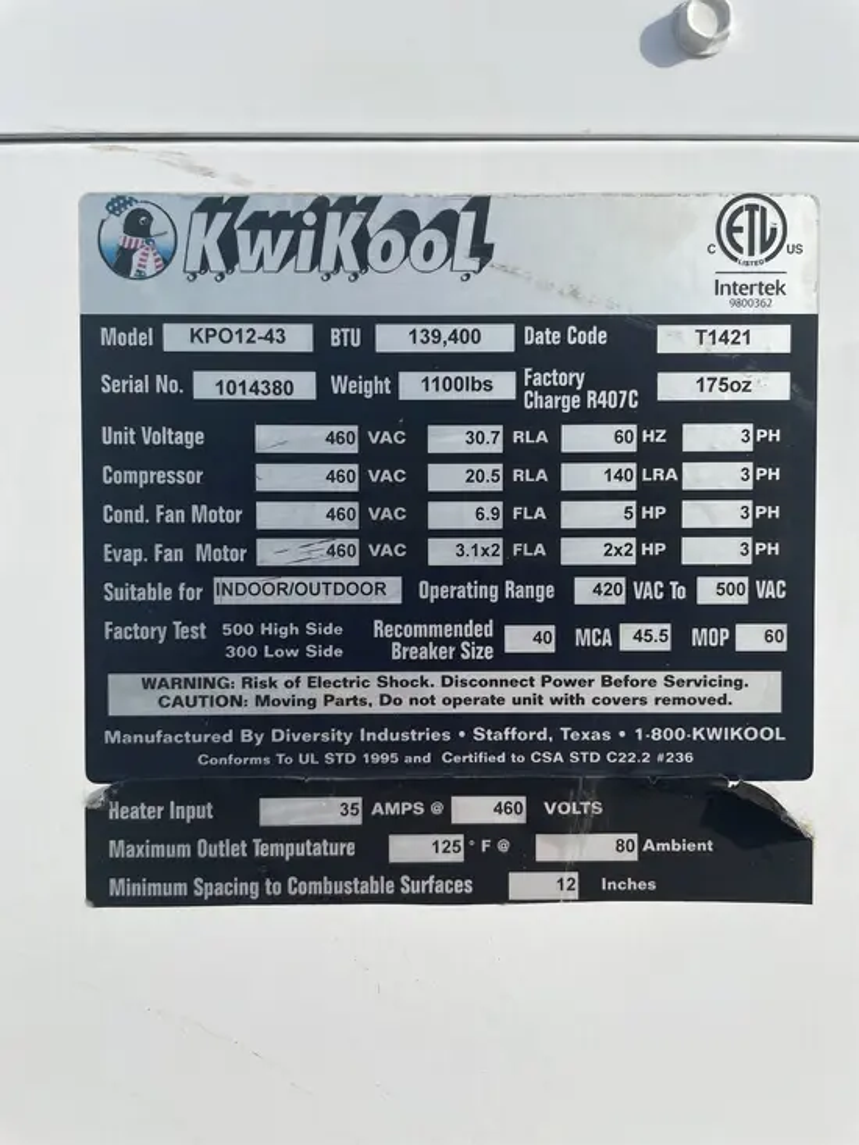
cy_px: 572
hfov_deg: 53.1
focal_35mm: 26
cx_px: 430
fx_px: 860
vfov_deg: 67.3
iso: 32
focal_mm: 4.2
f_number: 1.6
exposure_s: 1/3300
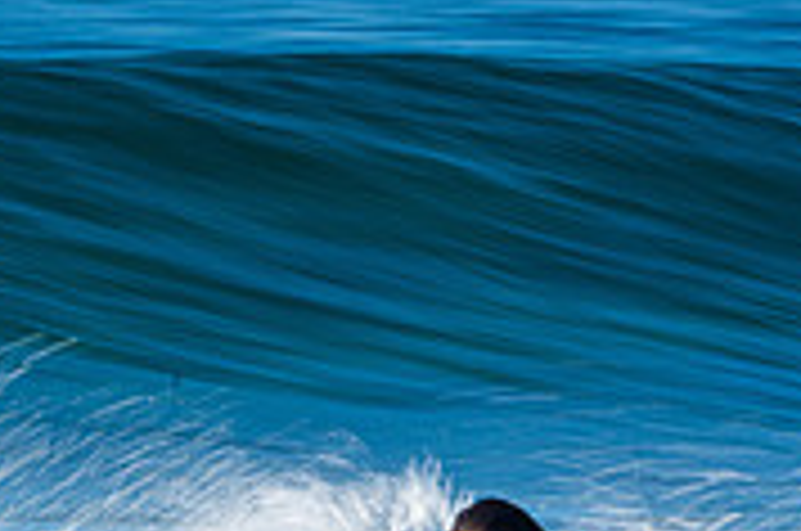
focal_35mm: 2450
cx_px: 266
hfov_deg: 0.8
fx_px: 54414
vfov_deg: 0.6
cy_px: 641
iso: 100
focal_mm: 500
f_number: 25
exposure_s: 1/20
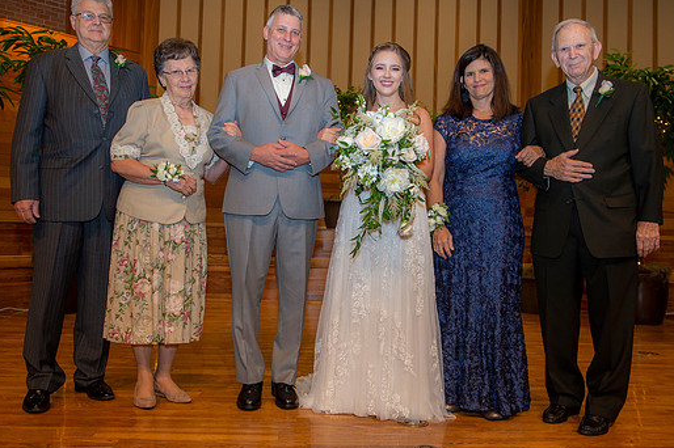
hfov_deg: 54.5
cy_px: 206
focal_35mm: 35
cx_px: 332
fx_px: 655
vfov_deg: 37.8
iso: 640
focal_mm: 31
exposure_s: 1/125
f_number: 4
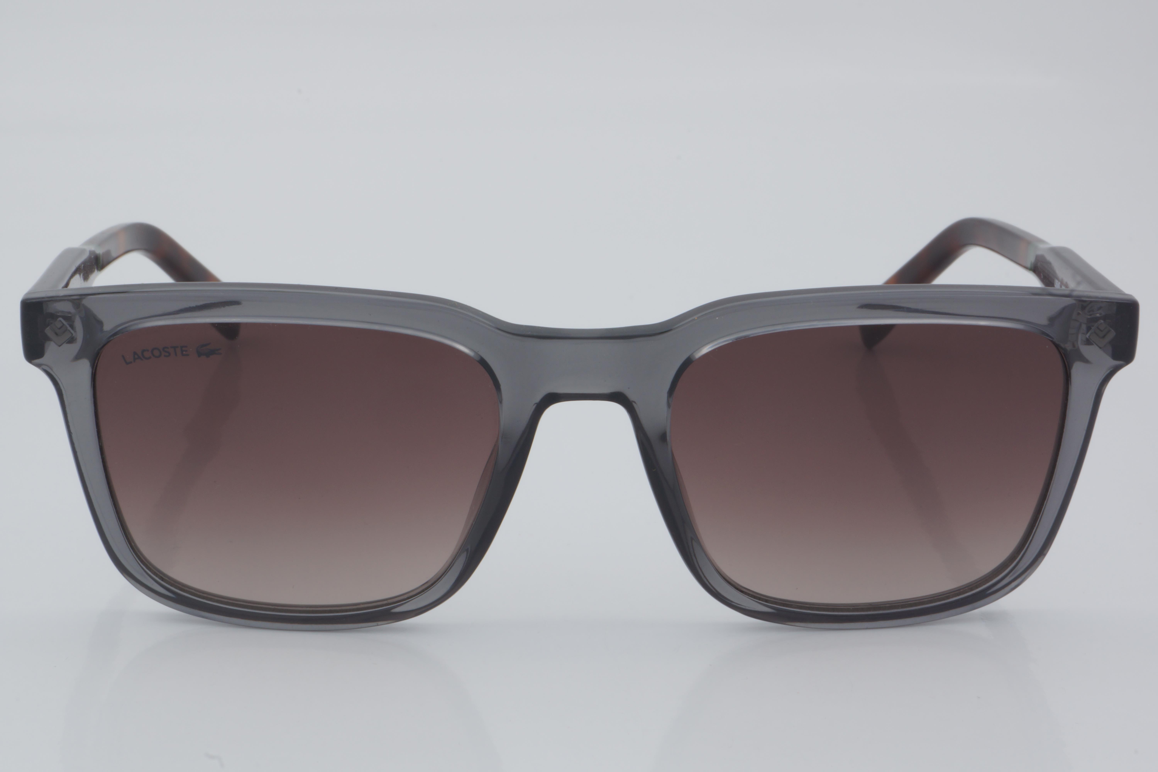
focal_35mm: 82
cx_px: 579
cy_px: 386
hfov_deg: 24.6
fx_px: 2654
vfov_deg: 16.6
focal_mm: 55
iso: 100
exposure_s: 1/4
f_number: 32
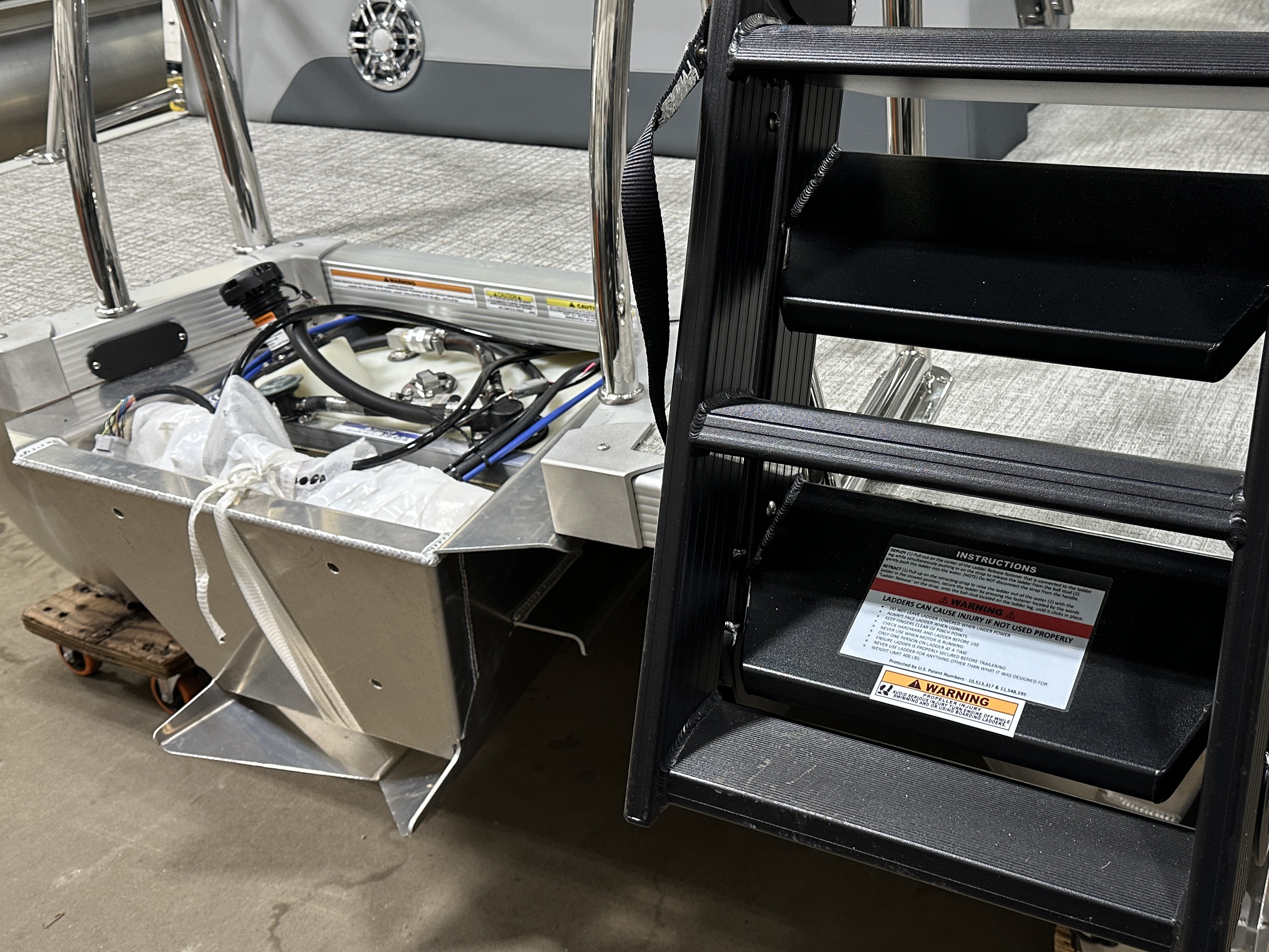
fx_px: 1320
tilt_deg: -26.4
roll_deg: +3.2
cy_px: 415
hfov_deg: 50.6
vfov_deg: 39.6
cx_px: 827
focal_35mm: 36
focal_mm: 6.86
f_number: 1.78
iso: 160
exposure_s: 1/60
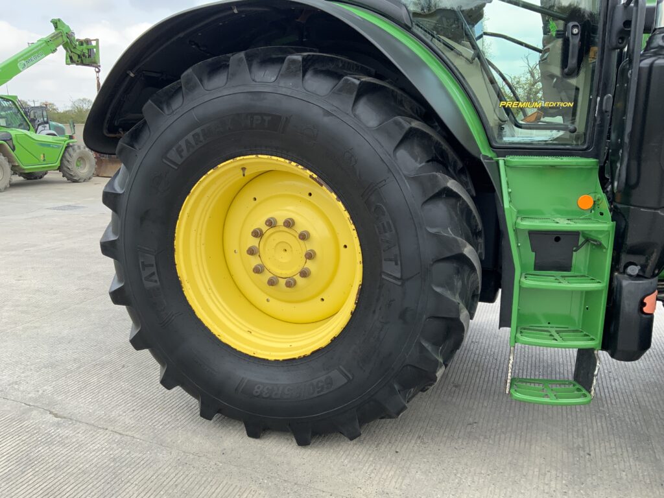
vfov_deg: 48.2
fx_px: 556
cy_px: 249
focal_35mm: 29
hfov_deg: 61.7
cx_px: 332
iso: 16
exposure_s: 1/307
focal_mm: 3
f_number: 1.8
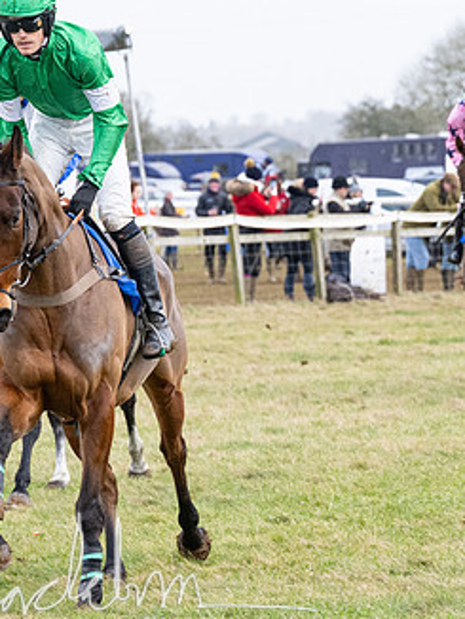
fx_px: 5008
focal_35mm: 280
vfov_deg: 7.1
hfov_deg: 5.3
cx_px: 74
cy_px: 339
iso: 800
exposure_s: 1/1250
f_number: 4
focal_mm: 88
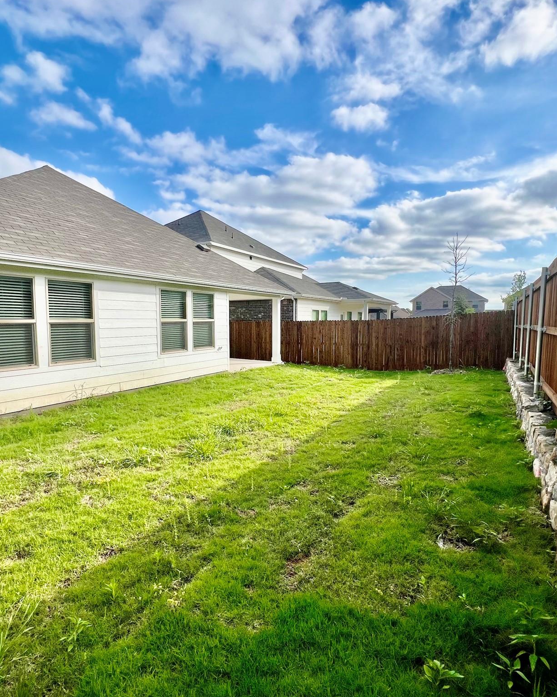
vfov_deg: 89.6
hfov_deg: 76.9
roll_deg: +0.2
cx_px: 262
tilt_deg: -4.1
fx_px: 350
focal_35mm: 17
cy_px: 347
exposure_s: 1/1575
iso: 32
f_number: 1.8
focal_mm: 1.57
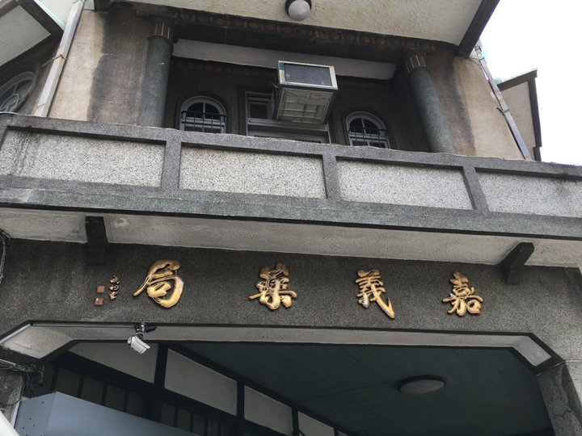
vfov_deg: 48.2
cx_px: 291
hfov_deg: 61.7
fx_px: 488
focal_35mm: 29
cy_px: 218
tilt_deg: +36.1
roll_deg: +4.7
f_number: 2.2
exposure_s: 1/343
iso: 25
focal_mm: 4.15
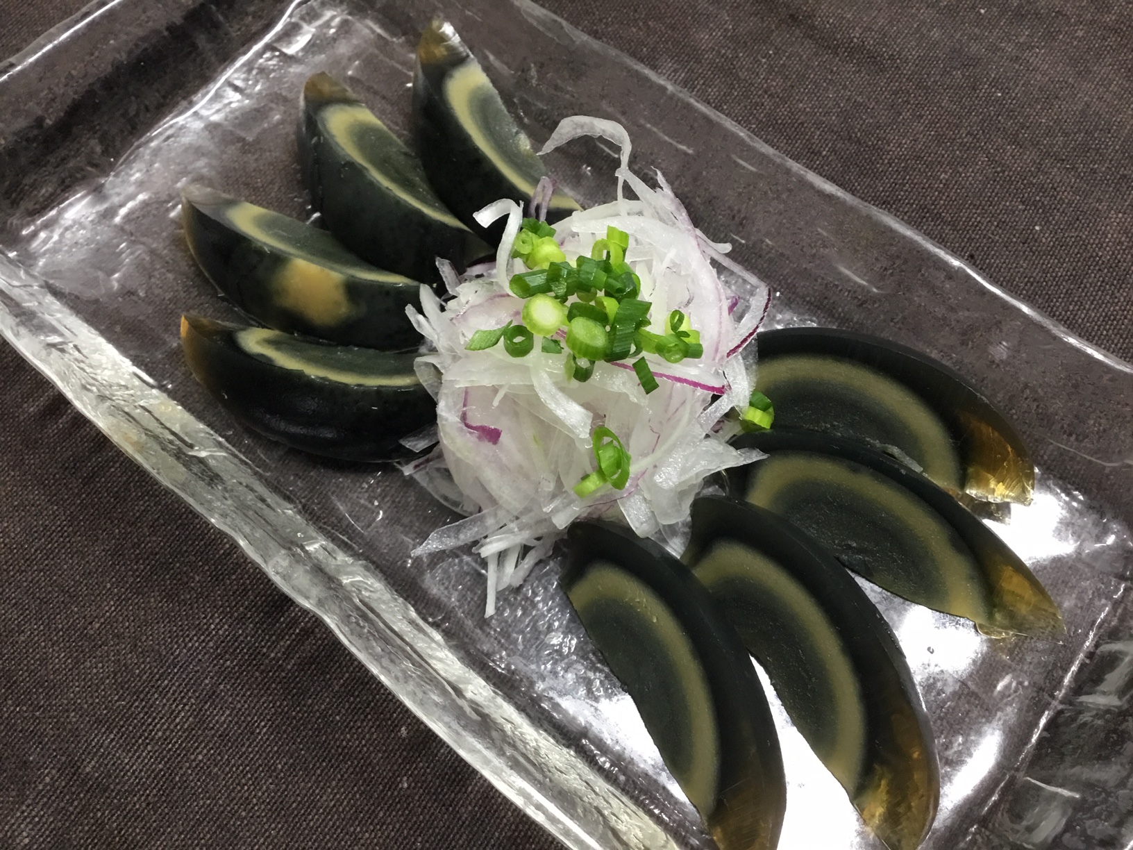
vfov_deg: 45.4
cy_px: 425
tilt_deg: -65.8
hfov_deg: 58.4
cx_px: 566
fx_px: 1015
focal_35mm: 31
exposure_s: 1/30
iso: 100
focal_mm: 3.3
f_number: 2.4
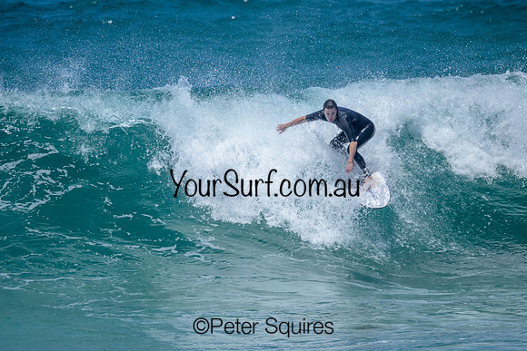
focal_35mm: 1004
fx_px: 14695
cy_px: 131
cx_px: 242
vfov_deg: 1.4
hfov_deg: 2.1
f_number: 6.3
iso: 360
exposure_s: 1/3200
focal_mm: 800
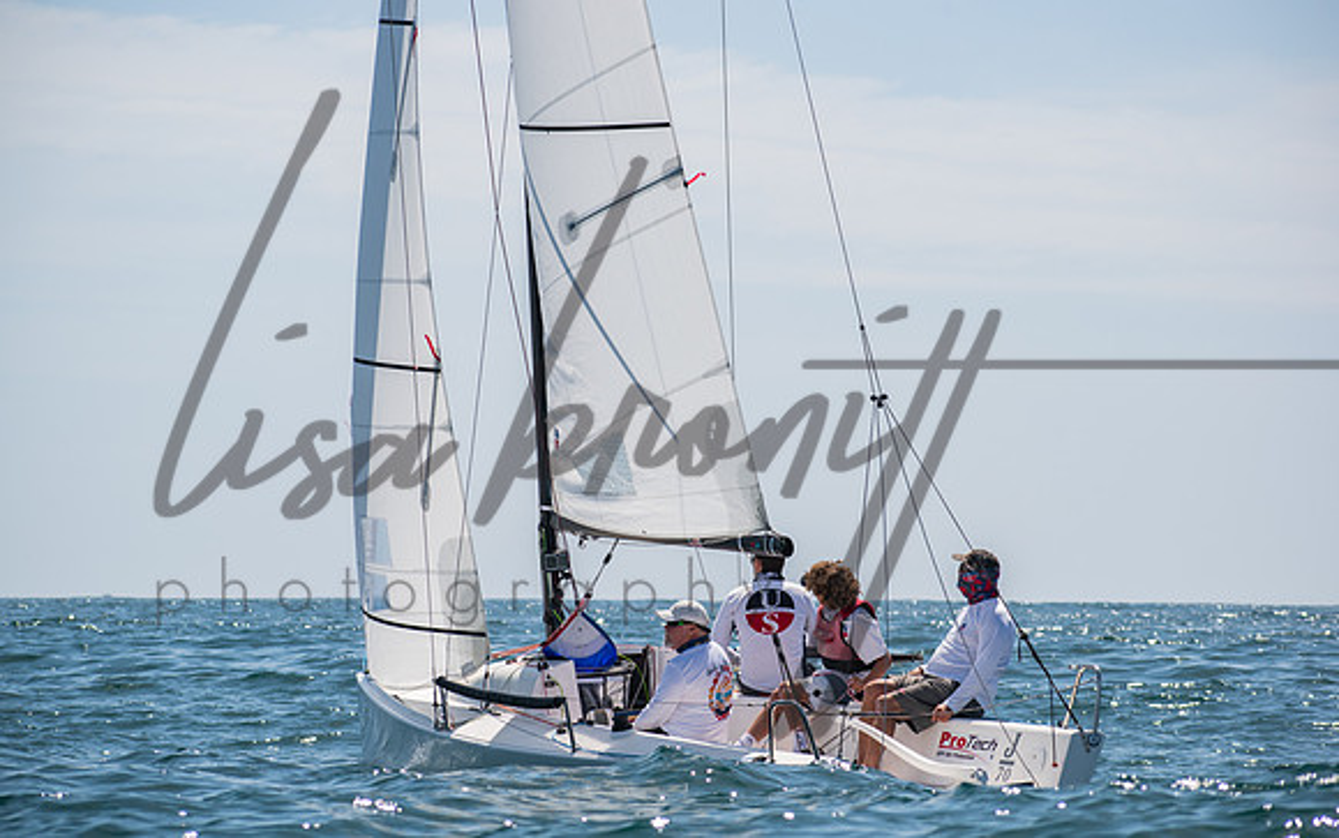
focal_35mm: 172
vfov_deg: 7.6
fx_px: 6283
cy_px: 431
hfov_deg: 12.2
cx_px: 670
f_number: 6.3
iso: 200
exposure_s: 1/1250
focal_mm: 110
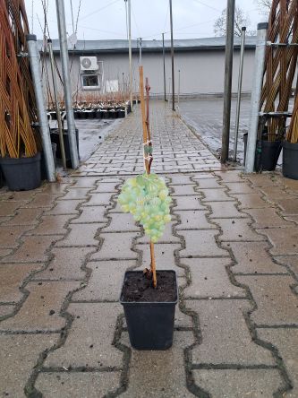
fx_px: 310
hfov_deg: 51.4
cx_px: 149
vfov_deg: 65.3
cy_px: 199
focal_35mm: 27
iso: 50
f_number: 1.8
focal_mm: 4
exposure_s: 1/100
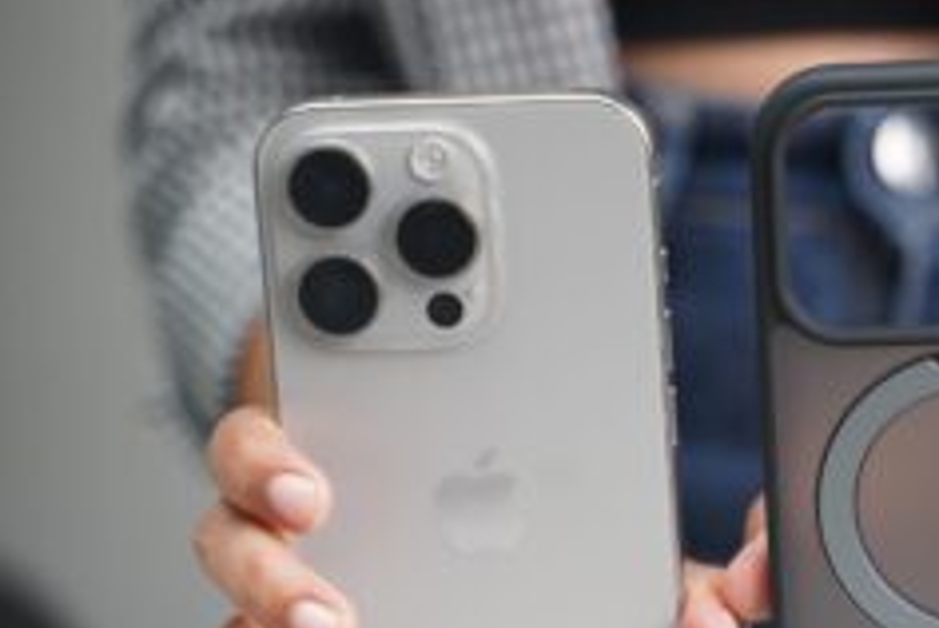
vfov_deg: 10.8
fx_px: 3317
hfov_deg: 16.0
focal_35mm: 127
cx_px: 792
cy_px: 403
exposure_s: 1/160
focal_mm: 75
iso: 3200
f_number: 3.5
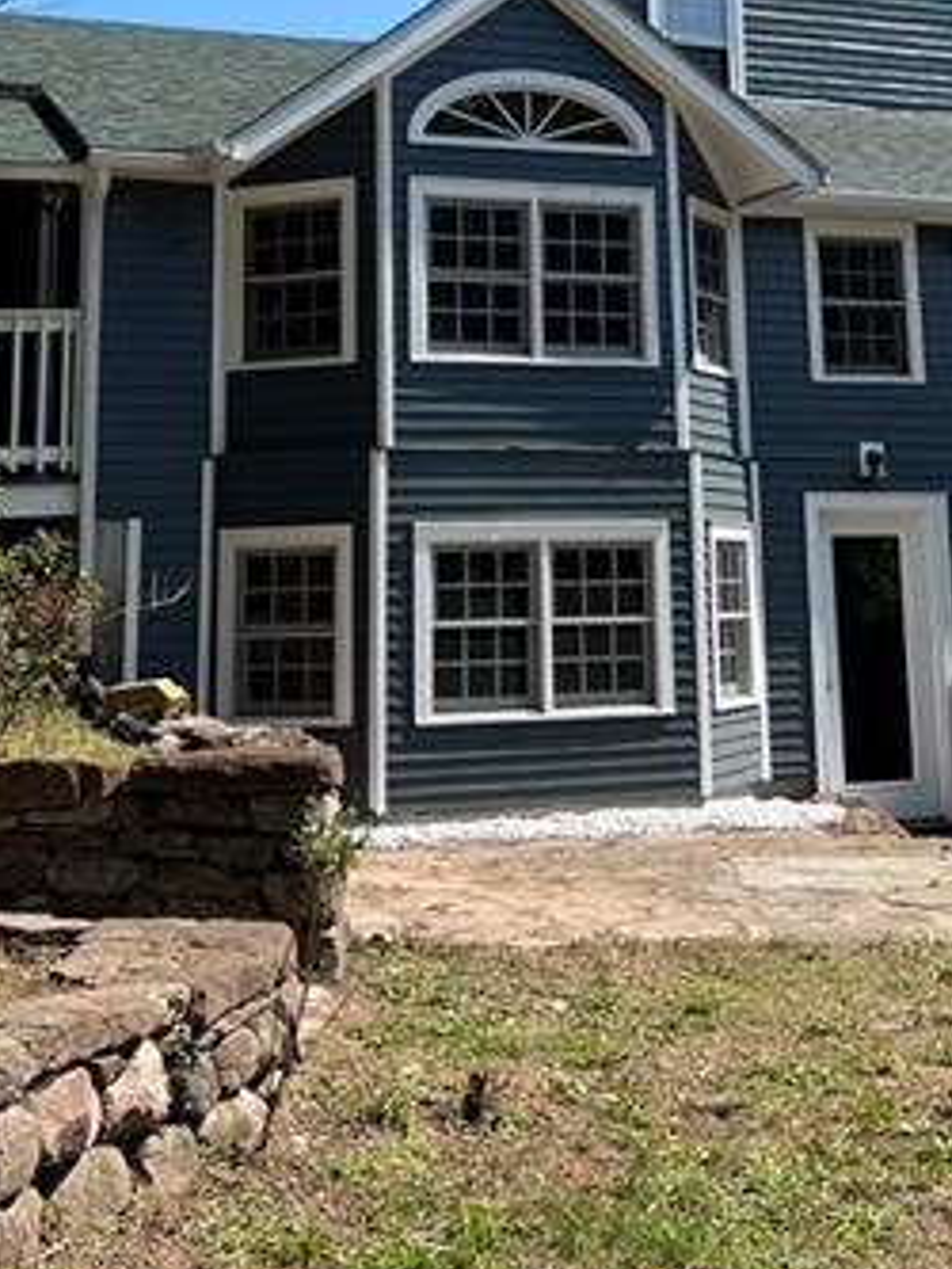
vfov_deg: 30.6
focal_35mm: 60
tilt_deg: +13.8
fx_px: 2199
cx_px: 529
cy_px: 107
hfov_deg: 24.4
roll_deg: +1.1
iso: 50
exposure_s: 1/4274
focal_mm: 5.7
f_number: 1.5
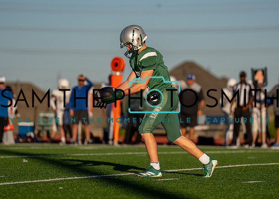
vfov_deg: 4.9
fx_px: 2349
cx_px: 153
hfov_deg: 6.8
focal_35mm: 296
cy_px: 92
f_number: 2.8
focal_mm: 200
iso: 125
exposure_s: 1/3200
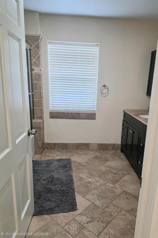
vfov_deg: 73.8
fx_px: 158
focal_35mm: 24
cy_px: 119
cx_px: 86
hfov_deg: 53.0
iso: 200
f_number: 1.4
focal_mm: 6.5
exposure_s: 1/120
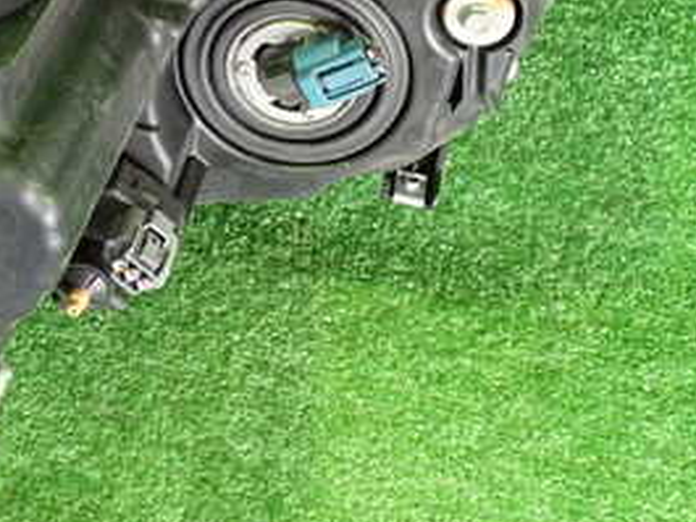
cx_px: 47
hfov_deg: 27.4
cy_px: 39
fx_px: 1368
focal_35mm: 68
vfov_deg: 21.1
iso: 800
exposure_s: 1/30
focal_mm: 5.4
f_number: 2.3
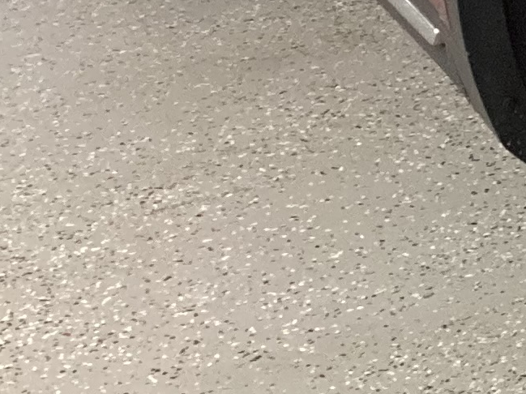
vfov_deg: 9.3
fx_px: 2369
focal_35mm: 156
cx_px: 1177
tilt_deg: -20.8
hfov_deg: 11.1
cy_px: -182
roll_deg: +0.8
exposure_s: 1/50
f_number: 2.4
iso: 400
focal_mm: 3.3
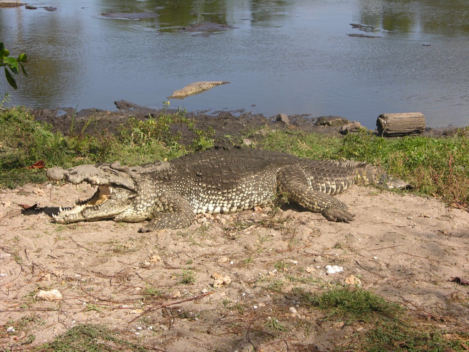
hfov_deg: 22.3
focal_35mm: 88
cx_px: 234
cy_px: 176
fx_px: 1192
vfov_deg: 16.8
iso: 50
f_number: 5
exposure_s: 1/285
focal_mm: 22.3
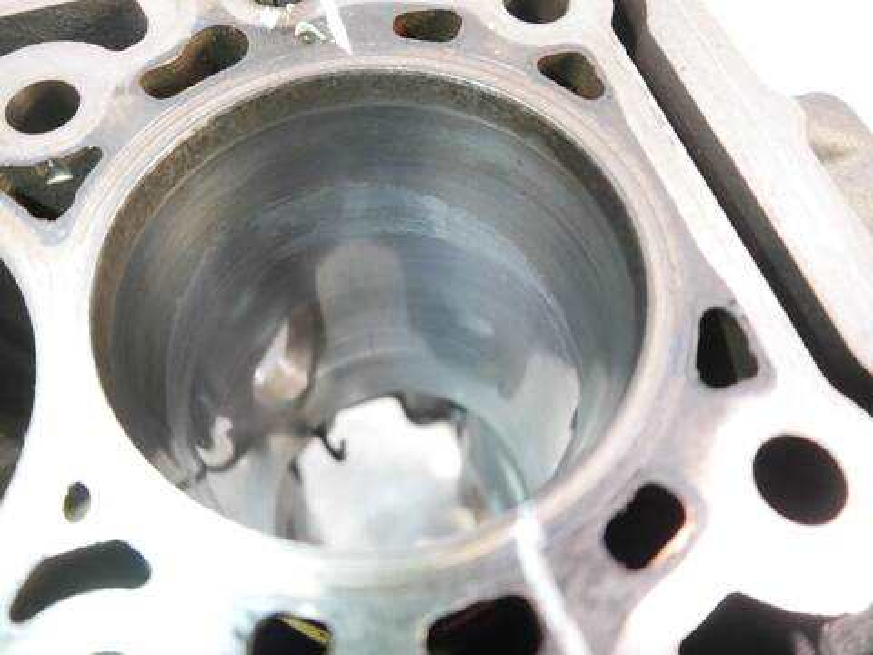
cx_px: 436
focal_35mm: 30
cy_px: 328
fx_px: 757
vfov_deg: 46.8
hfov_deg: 60.0
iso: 3200
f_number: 3.5
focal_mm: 15
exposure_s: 1/50
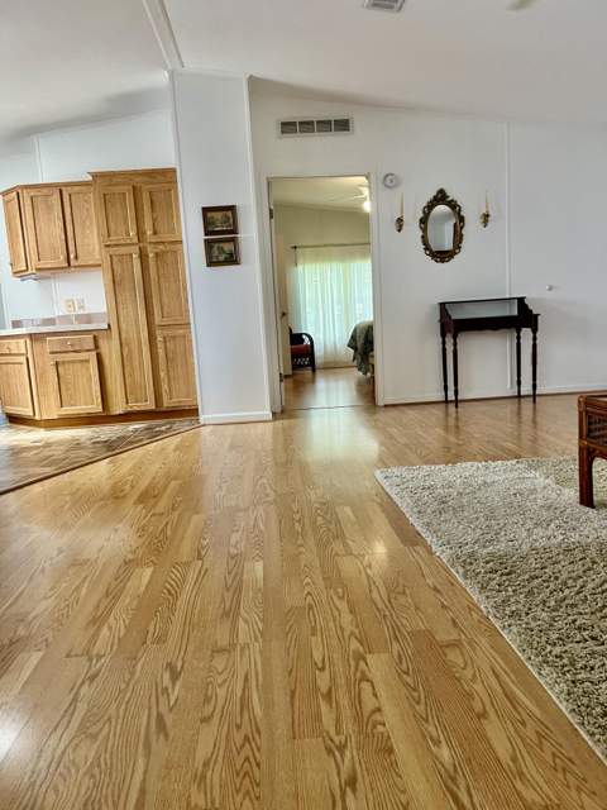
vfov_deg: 67.3
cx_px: 304
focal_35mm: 26
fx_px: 608
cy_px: 405
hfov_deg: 53.1
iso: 125
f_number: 1.5
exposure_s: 1/60
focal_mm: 5.7
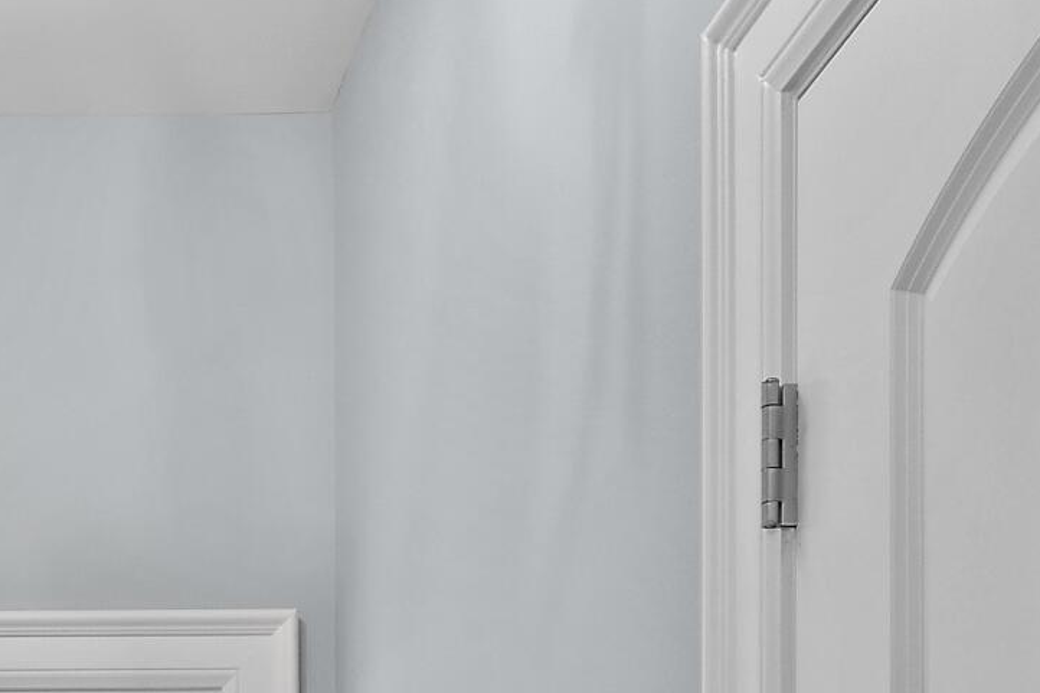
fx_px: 2282
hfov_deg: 23.7
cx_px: -173
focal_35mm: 79
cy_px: 1338
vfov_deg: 14.6
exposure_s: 1/10
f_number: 4.8
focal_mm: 13
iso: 100
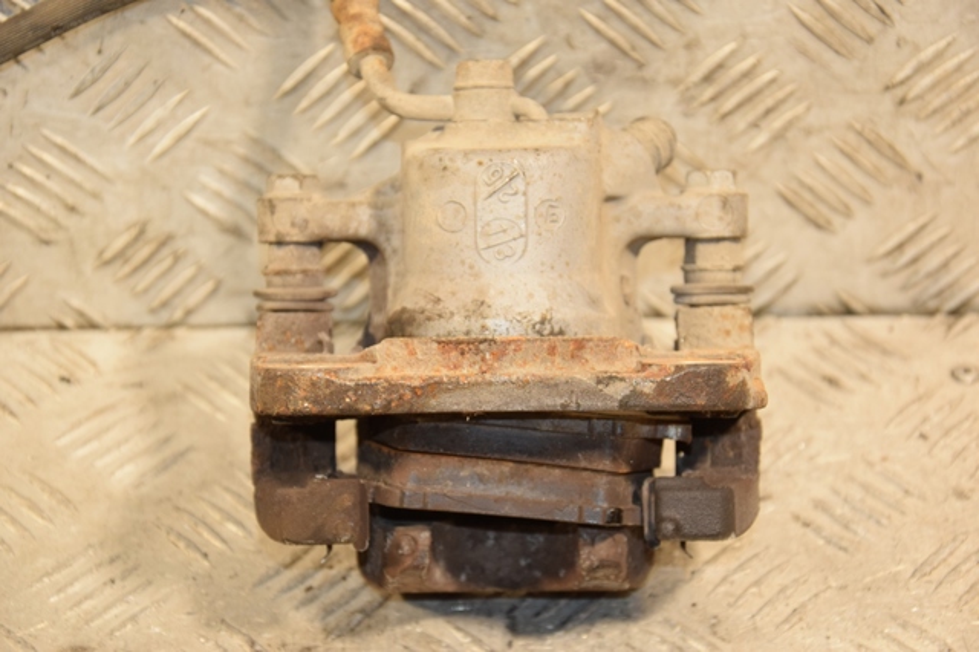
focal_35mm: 105
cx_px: 490
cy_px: 326
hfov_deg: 19.5
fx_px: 2854
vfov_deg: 13.0
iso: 800
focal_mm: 70
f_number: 5.3
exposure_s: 1/80
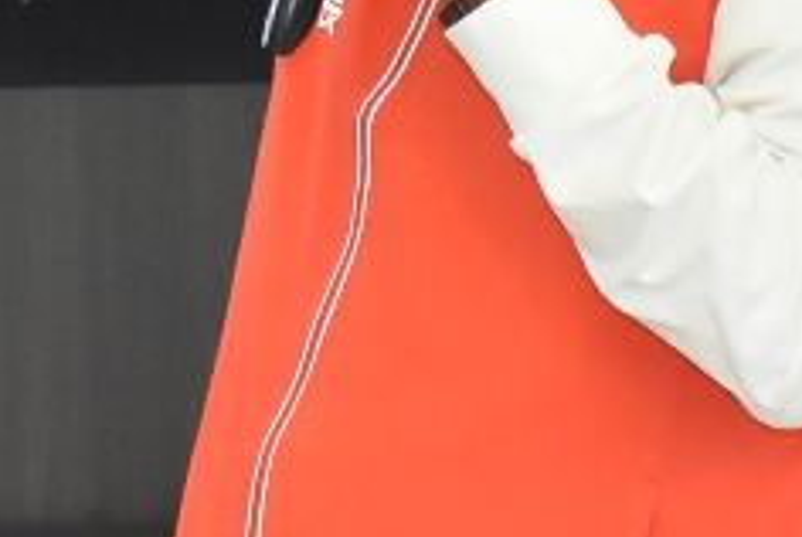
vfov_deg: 2.5
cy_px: -755
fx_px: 12000
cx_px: -411
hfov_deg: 3.8
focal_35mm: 538
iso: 2500
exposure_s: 1/60
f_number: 7.1
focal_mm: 66
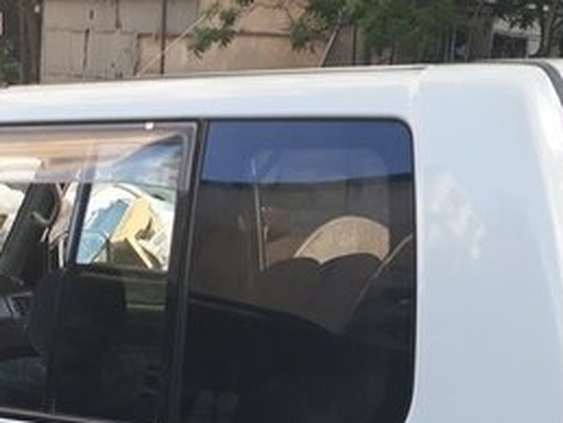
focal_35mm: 69
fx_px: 1123
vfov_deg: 19.8
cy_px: 537
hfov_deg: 27.9
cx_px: 172
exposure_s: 1/100
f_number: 1.7
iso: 40
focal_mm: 3.71
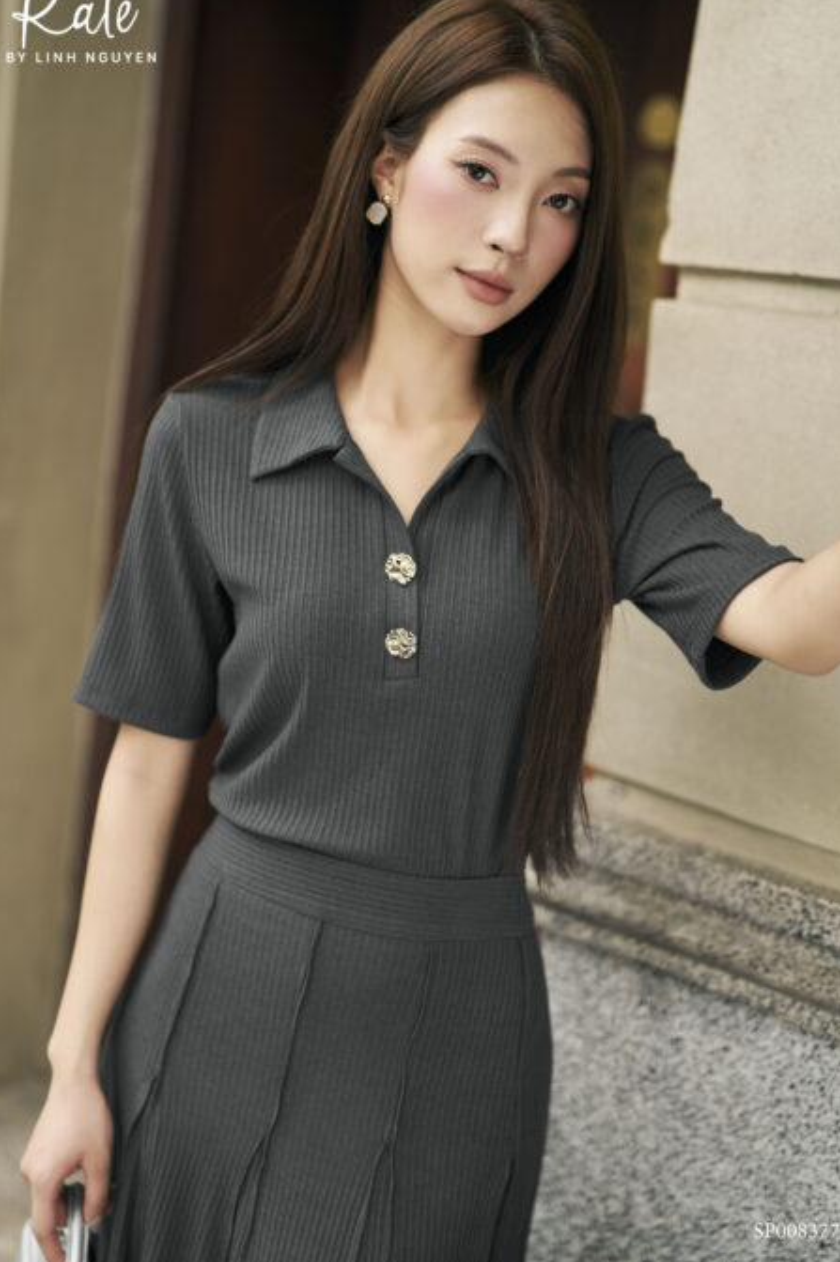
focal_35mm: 52
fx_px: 1821
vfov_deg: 38.2
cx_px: 429
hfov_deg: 26.0
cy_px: 607
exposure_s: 1/640
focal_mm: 50
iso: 320
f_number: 1.6
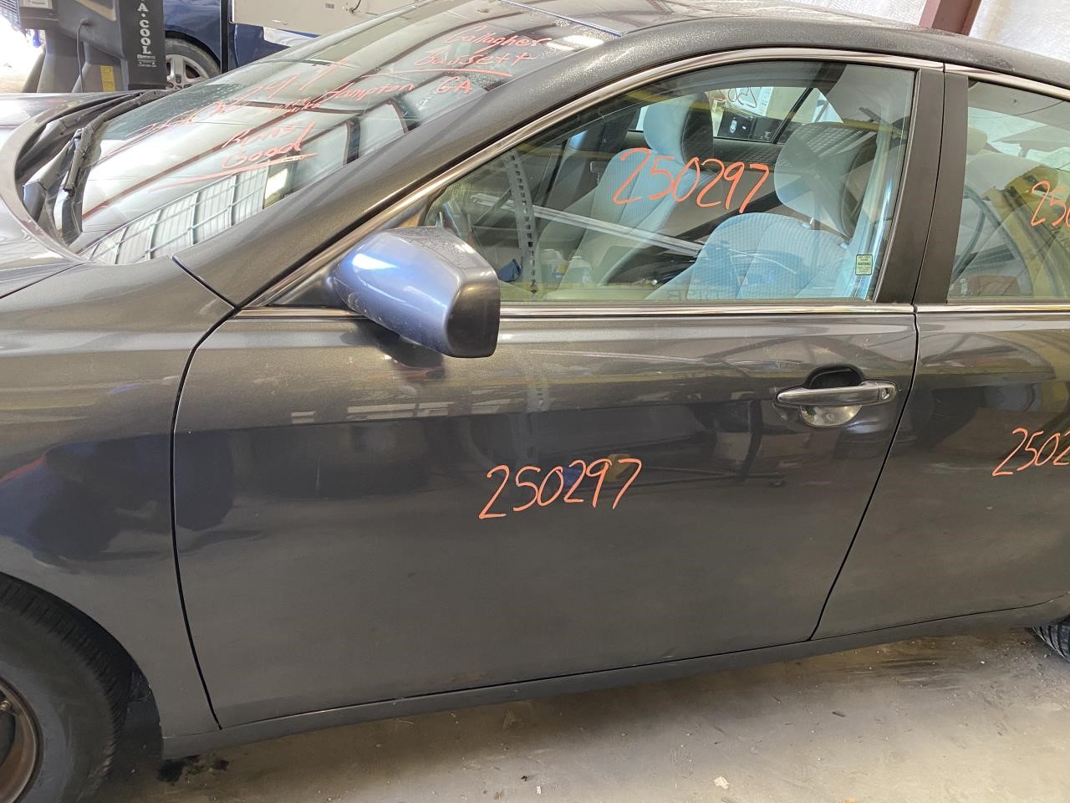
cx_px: 535
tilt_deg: -27.4
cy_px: 402
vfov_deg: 53.1
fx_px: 804
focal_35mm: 26
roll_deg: -10.4
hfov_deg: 67.3
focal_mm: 4.25
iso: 320
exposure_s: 1/60
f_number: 1.8
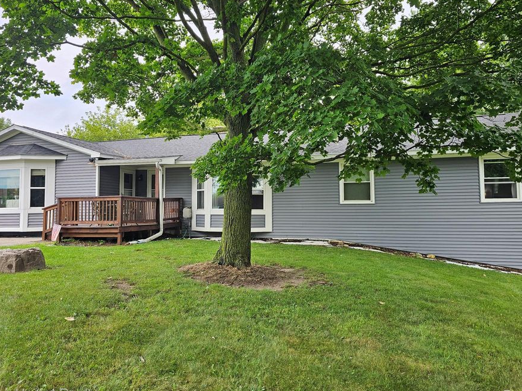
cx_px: 256
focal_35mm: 27
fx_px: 407
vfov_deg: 51.3
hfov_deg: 65.3
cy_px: 174
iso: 25
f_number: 1.7
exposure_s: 1/180
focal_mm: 6.3
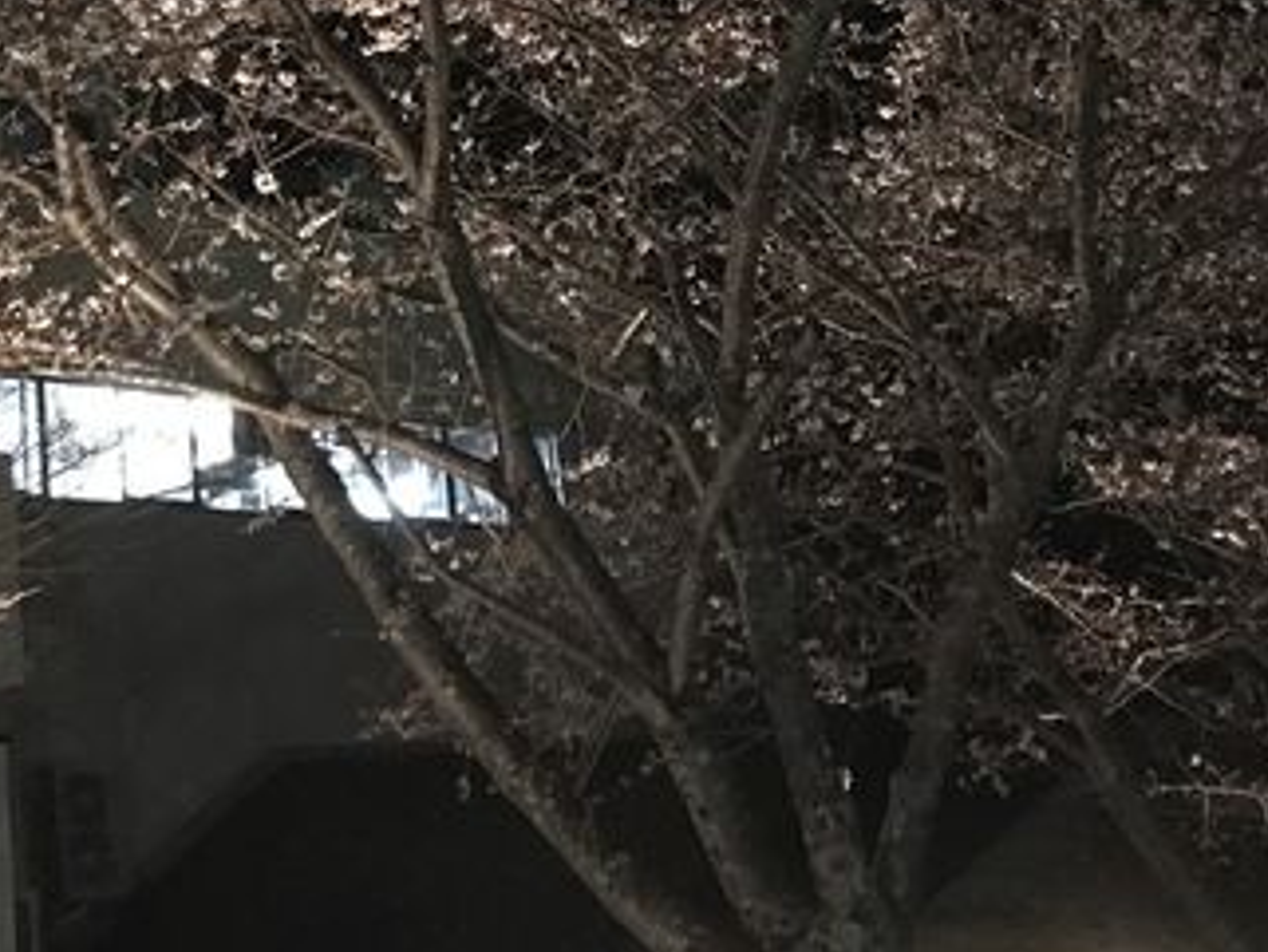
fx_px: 2602
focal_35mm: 71
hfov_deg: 27.4
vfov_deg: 20.3
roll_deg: +7.4
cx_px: 622
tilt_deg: +19.1
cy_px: 77
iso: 250
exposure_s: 1/4
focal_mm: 3.99
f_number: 1.8
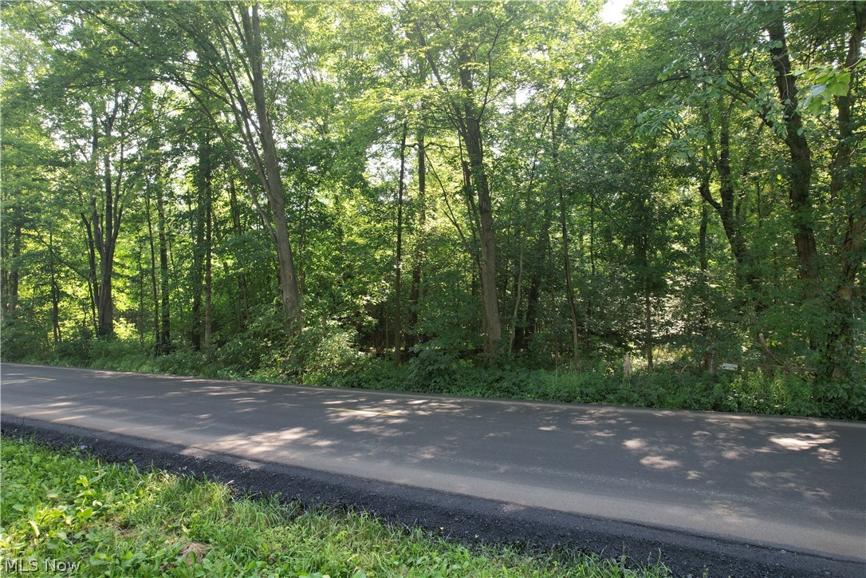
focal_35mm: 22
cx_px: 433
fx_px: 529
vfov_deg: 57.2
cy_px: 289
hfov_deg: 78.6
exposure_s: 1/80
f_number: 2.8
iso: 130
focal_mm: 8.38
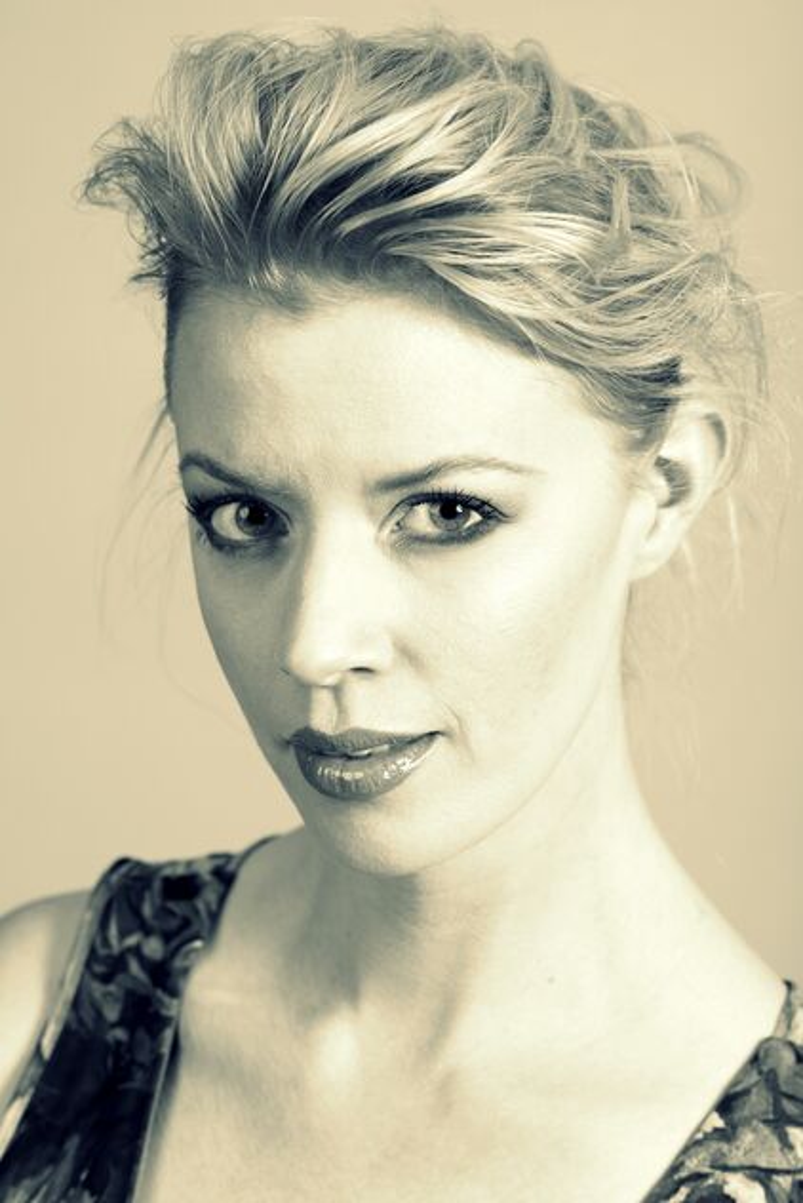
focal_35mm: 105
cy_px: 602
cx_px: 402
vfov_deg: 19.4
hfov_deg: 13.1
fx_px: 3509
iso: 100
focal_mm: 105
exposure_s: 1/200
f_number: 8
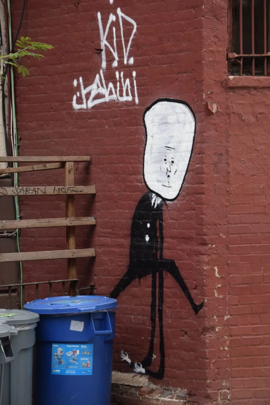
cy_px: 202
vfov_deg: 11.8
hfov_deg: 7.9
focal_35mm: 174
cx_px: 135
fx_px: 1957
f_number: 5
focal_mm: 116
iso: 800
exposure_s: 1/250
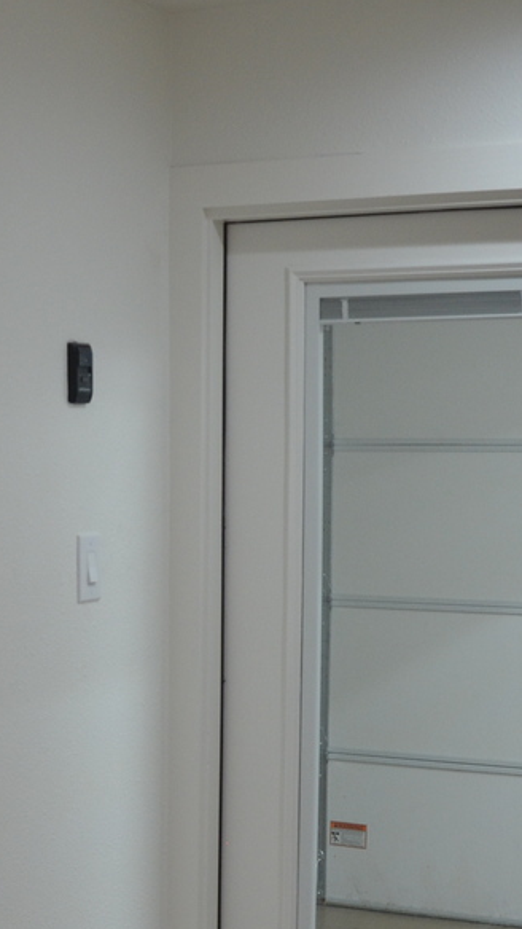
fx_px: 1944
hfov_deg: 14.9
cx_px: -74
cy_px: 650
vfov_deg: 26.6
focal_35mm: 79
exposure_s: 1/60
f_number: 4
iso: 500
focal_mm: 18
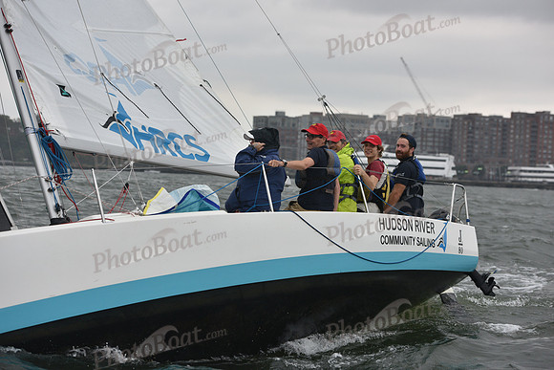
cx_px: 277
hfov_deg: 21.5
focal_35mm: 95
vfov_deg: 14.4
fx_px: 1462
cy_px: 185
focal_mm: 95
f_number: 5
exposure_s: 1/800
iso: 320
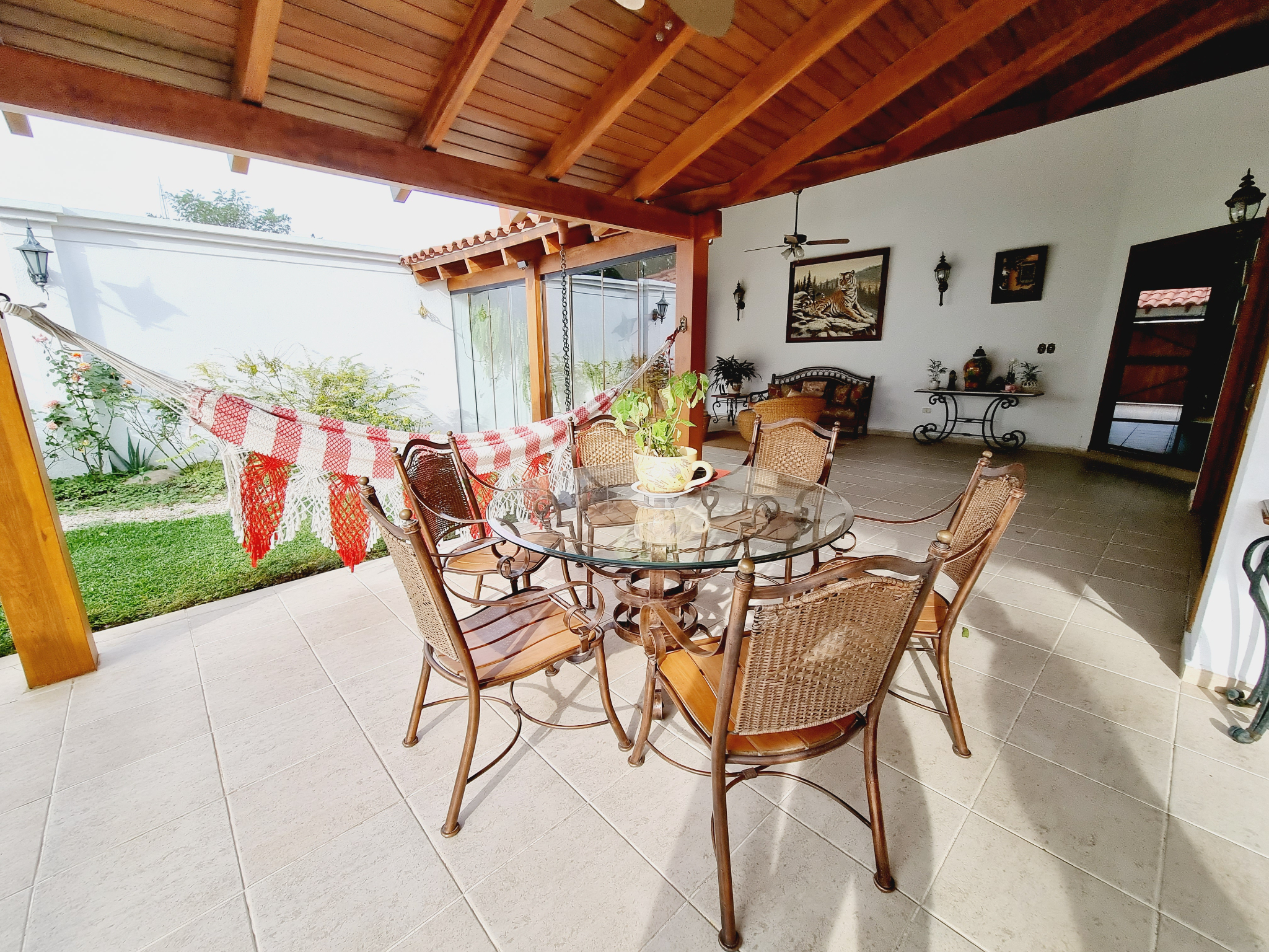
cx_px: 634
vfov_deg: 89.9
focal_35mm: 13
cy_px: 476
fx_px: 477
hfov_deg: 106.2
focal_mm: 2.2
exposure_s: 1/487
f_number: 2.2
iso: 50
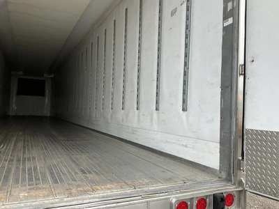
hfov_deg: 61.7
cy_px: 104
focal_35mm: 29
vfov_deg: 48.2
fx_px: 234
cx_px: 140
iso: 25
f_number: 1.8
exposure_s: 1/386
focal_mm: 3
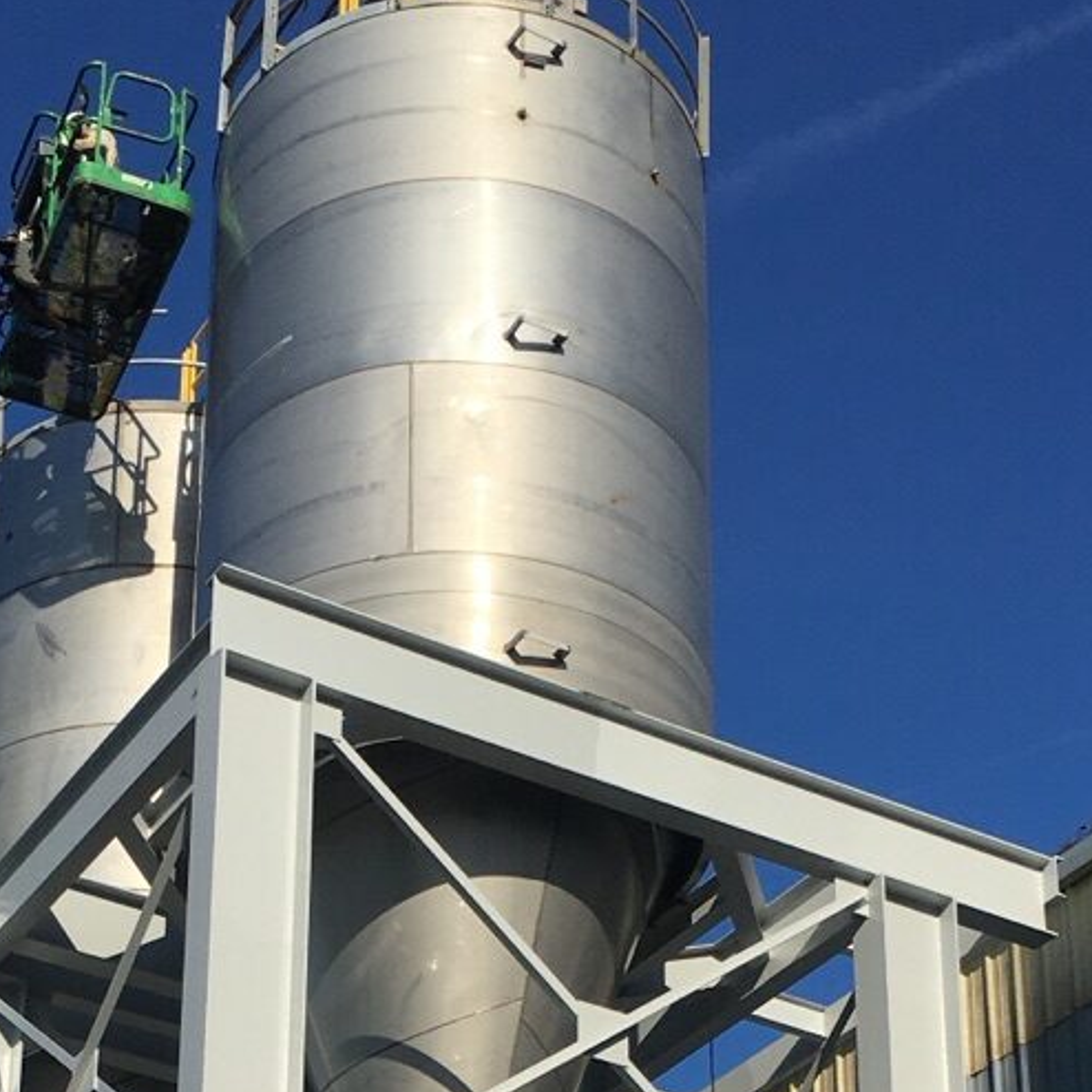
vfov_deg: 19.4
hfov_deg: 20.8
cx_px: 385
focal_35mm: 83
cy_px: 1401
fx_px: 2962
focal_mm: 4.15
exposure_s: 1/2959
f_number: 2.2
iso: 25
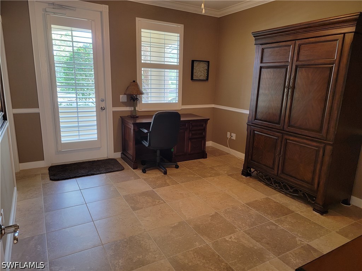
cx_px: 181
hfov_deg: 71.6
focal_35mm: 24
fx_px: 251
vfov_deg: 56.8
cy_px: 136
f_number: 1.8
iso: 200
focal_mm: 6.7
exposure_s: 1/60
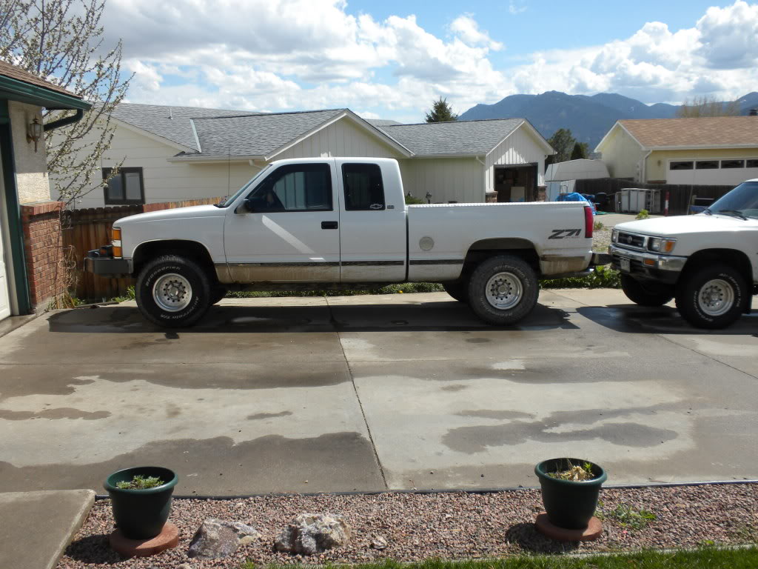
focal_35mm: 37
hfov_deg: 50.1
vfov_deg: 38.7
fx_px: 810
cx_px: 379
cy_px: 284
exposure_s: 1/122
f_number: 10
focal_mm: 6.6
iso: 64
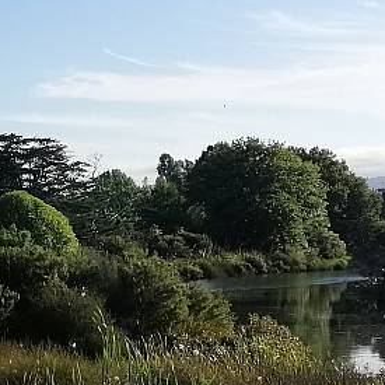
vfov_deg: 16.3
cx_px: -24
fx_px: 1346
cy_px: 188
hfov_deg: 15.9
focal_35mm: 107
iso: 50
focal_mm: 3.81
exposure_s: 1/1012
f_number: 2.2
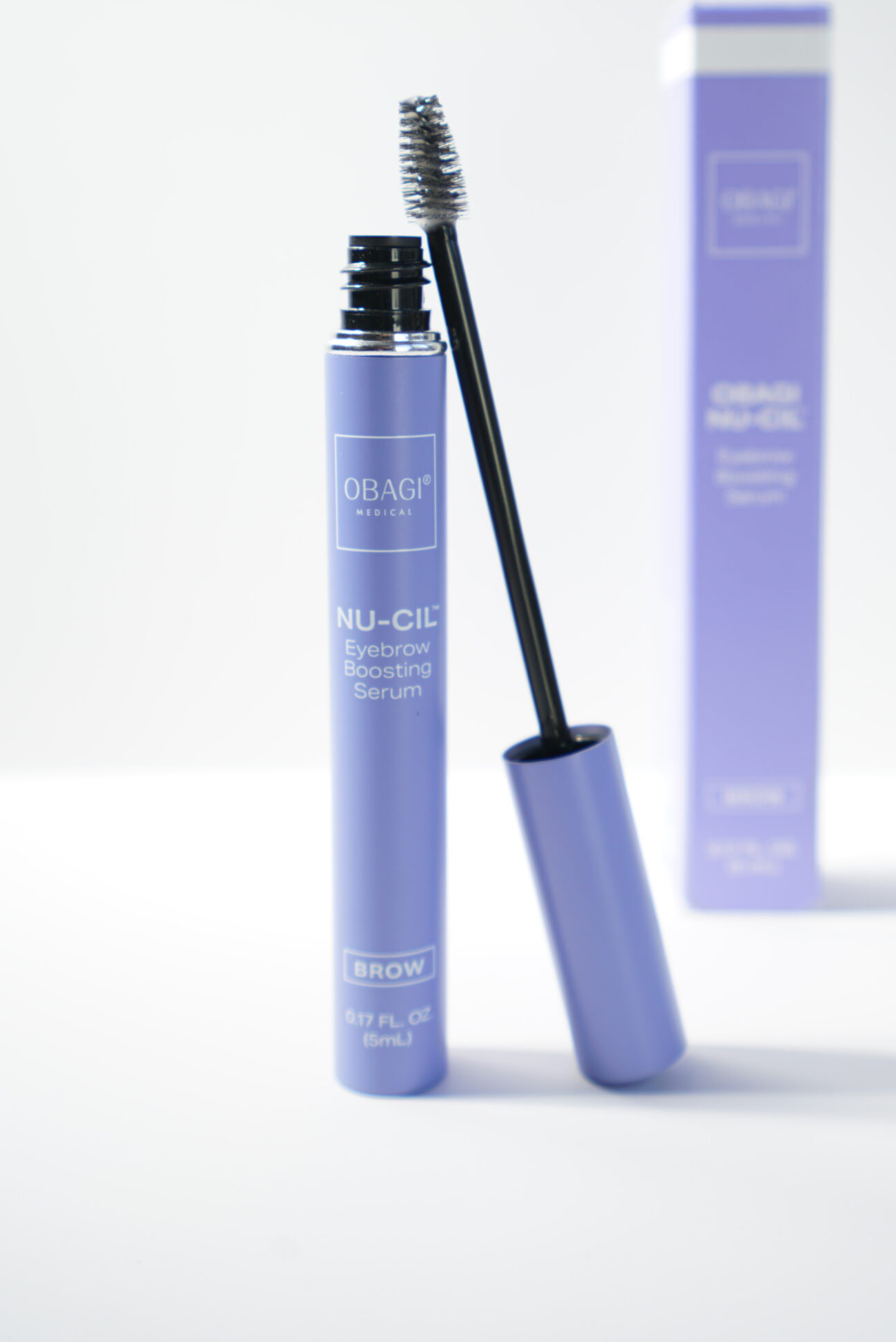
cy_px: 526
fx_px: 1716
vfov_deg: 42.5
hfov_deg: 29.1
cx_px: 584
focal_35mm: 46
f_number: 5
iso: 200
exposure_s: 1/200
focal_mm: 35
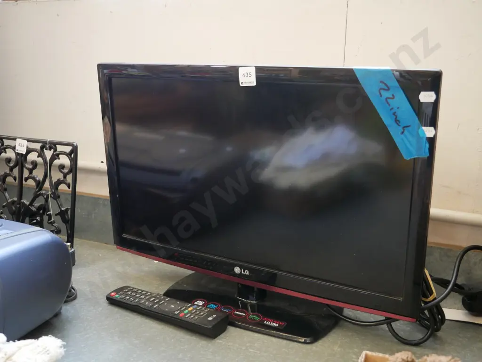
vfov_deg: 39.7
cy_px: 181
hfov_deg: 51.4
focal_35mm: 36
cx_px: 241
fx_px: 501
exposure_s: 1/60
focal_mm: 18
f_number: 3.9
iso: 1250
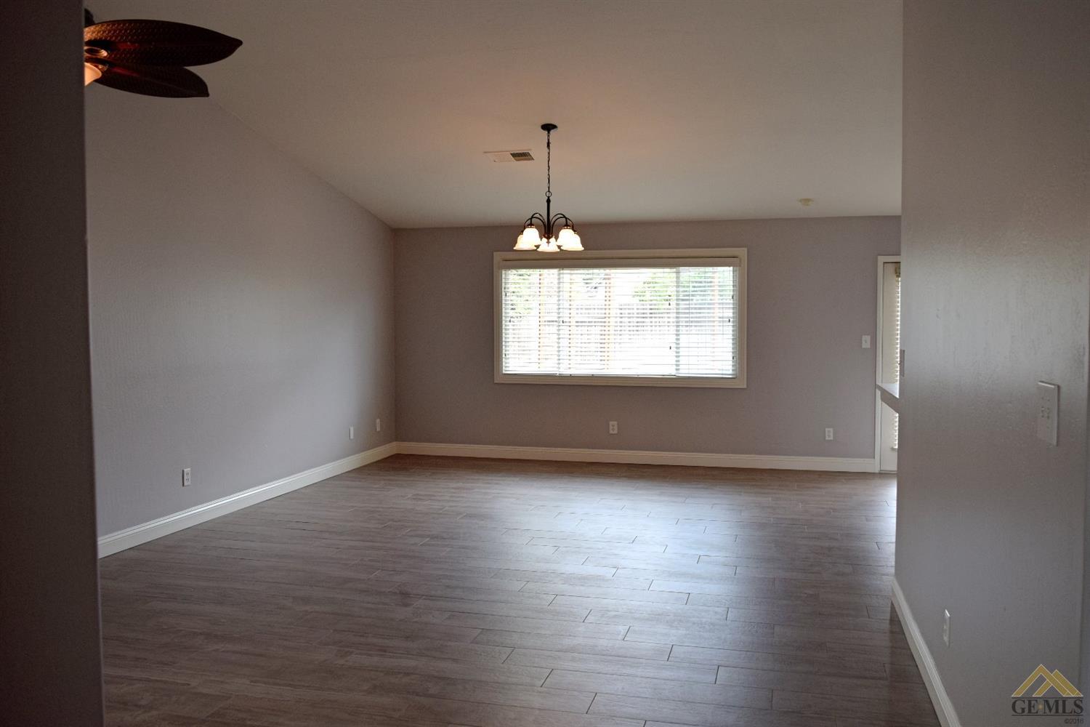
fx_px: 908
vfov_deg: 43.6
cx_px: 545
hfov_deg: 61.9
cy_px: 364
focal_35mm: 30
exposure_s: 1/125
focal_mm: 20
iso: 400
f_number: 5.6
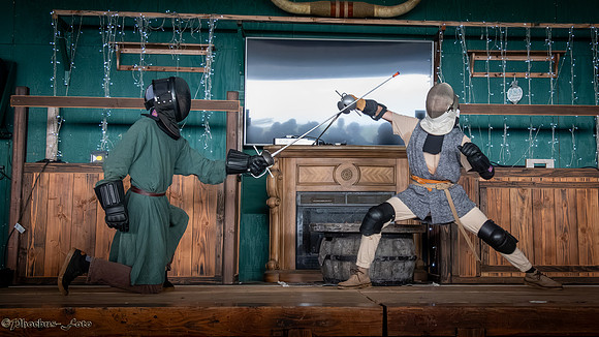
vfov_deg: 21.7
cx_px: 369
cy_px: 143
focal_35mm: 55
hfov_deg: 37.6
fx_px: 876
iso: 8000
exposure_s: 1/320
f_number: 5.6
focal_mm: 38
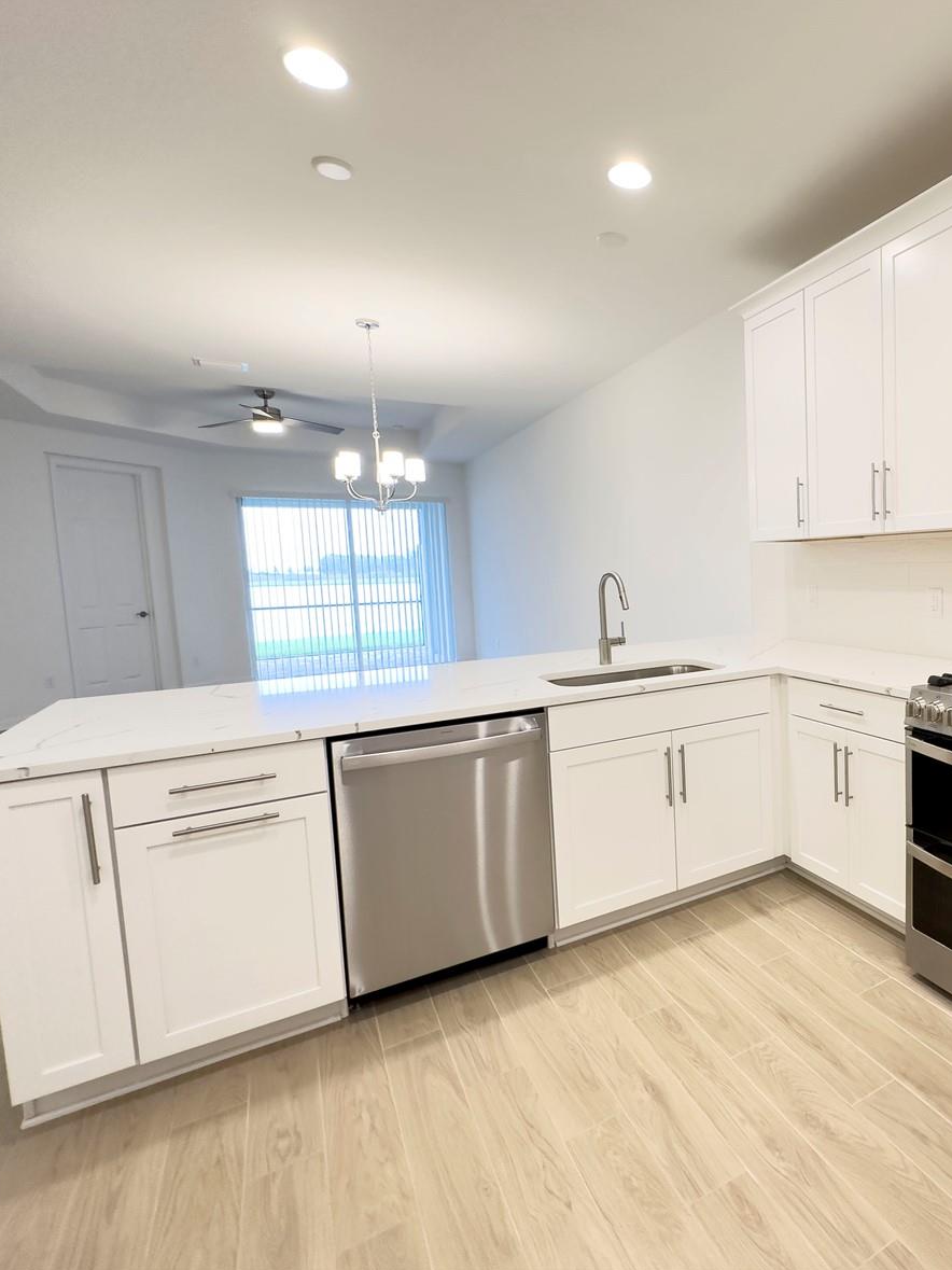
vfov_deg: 84.7
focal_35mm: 19
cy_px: 628
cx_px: 741
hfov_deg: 63.6
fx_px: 697
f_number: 2.2
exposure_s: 1/60
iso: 200
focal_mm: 2.22
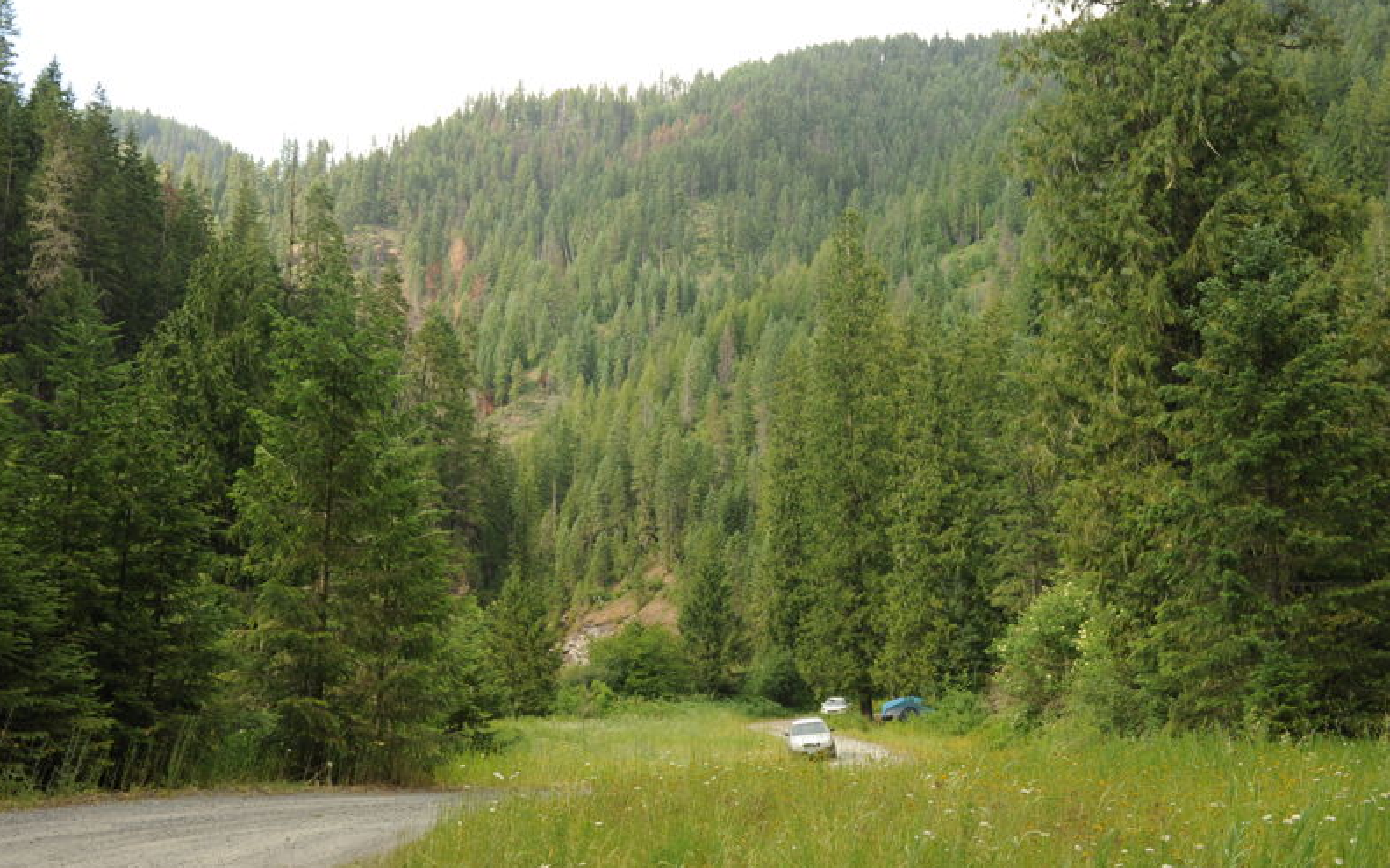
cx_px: 690
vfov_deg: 35.3
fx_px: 1364
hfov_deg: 54.0
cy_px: 459
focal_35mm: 36
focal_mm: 35
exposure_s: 1/125
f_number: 9
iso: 400
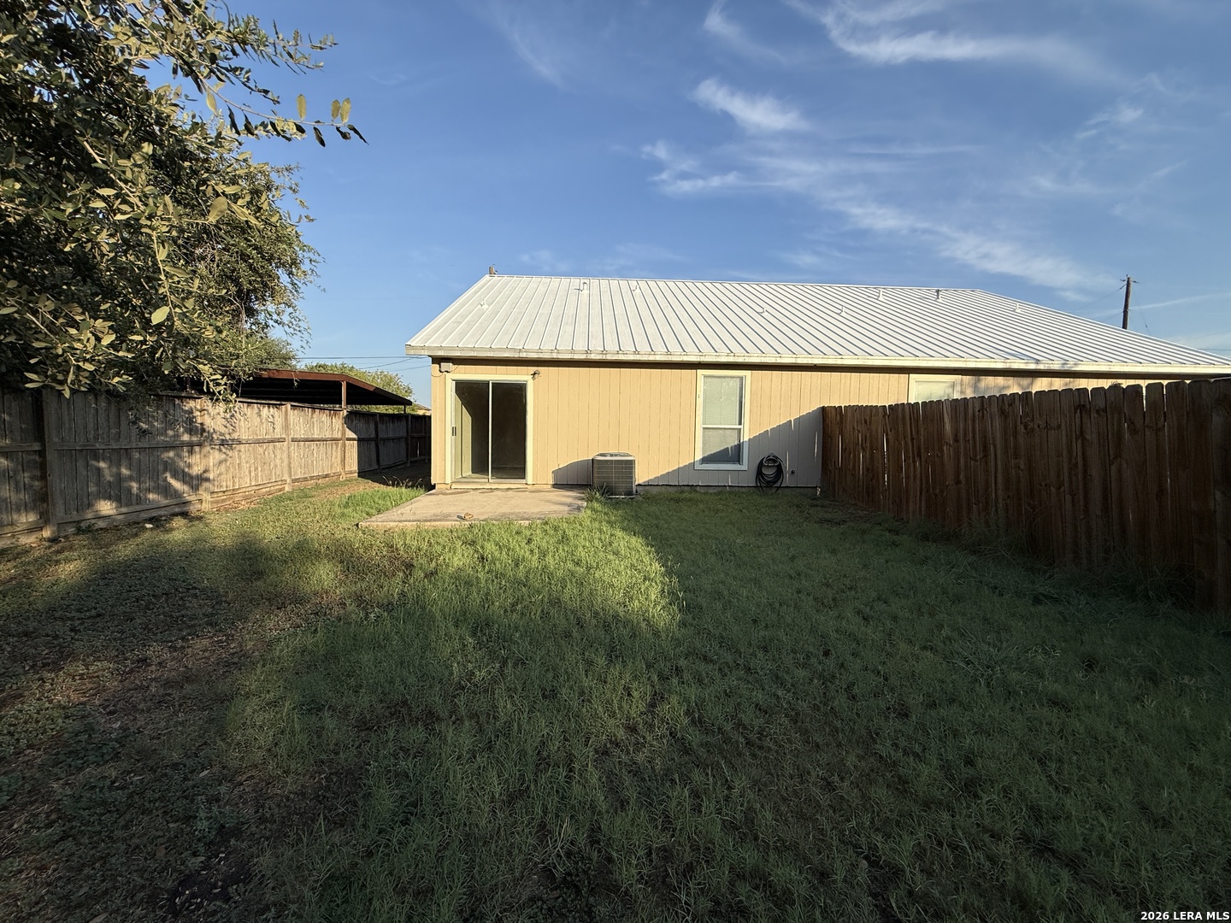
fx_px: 498
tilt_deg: -2.0
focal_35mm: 14
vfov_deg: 85.7
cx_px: 616
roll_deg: -1.0
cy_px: 462
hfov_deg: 102.1
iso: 50
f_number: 2.2
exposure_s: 1/2092
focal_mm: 2.22
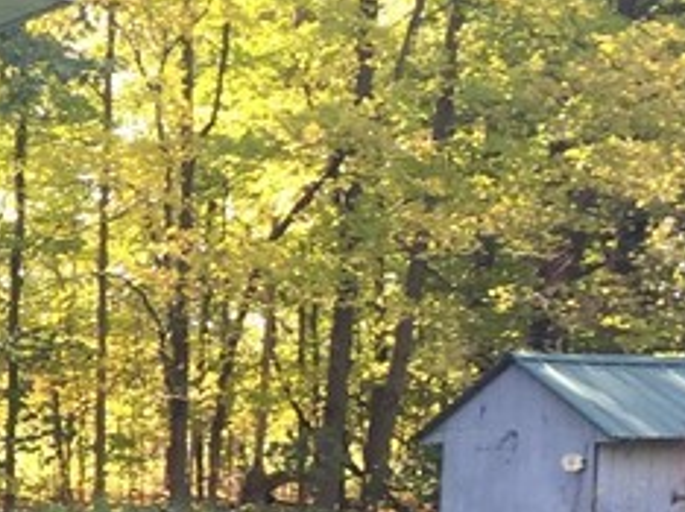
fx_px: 2511
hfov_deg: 14.3
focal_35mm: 127
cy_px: 588
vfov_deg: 11.5
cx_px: -404
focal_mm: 4.15
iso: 32
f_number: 2.2
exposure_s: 1/121
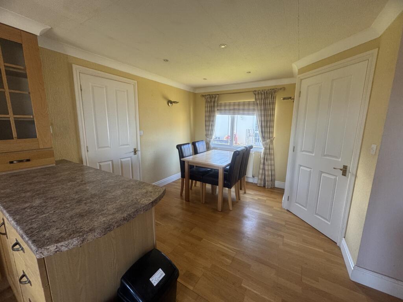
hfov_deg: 102.1
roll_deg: -1.1
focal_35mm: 14
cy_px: 151
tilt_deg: -10.5
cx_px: 202
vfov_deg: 85.7
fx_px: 163
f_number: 2.2
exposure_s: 1/100
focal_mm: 2.22
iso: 200
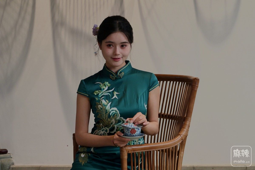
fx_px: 744
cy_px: 85
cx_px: 128
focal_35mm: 105
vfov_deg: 13.1
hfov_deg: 19.4
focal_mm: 105
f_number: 13
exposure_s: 1/15
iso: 160
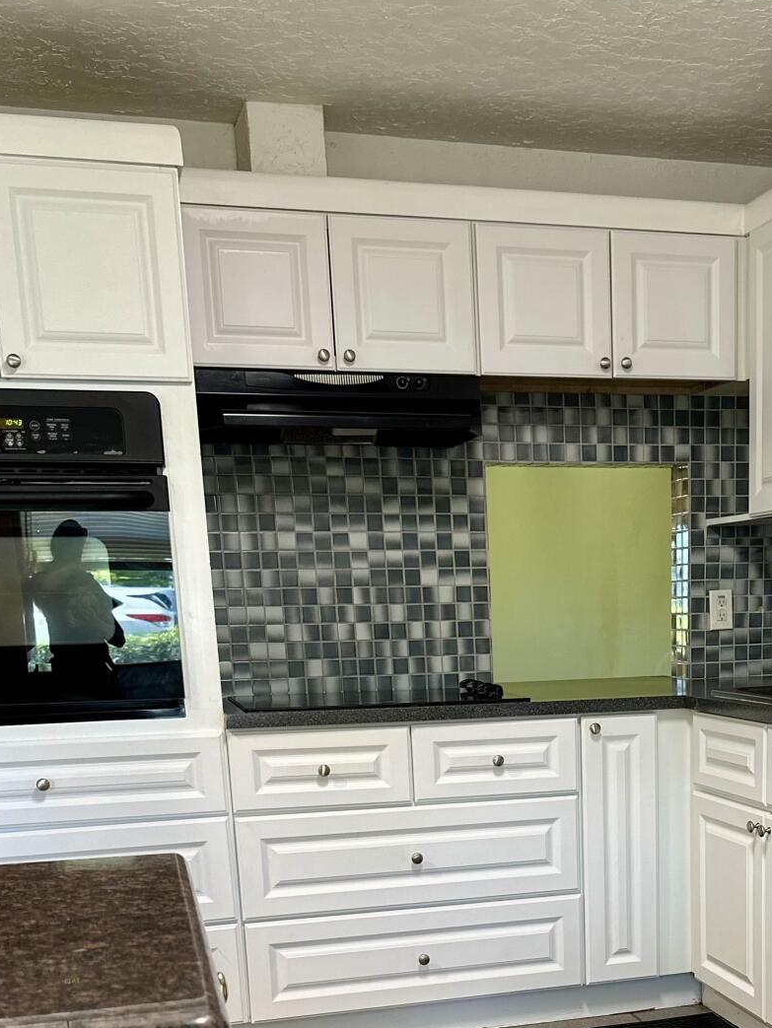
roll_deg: +0.9
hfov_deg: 31.0
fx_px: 1367
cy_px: 896
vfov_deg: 38.8
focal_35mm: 46
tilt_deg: -11.7
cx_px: 586
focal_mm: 6.86
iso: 250
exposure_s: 1/60
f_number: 1.78
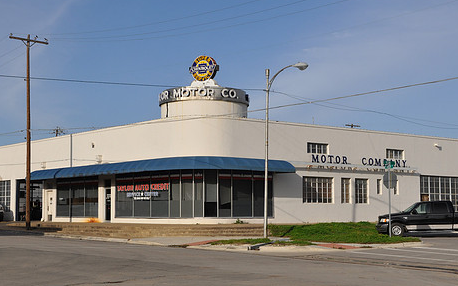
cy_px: 154
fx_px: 724
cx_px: 217
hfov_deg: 35.1
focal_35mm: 58
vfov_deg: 22.3
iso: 200
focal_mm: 30
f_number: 10
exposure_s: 1/400
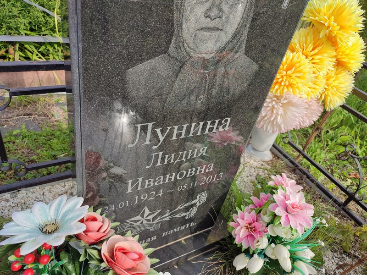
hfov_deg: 69.4
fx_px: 265
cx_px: 184
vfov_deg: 54.9
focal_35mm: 25
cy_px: 138
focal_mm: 6.04
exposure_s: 1/463
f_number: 1.9
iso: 50
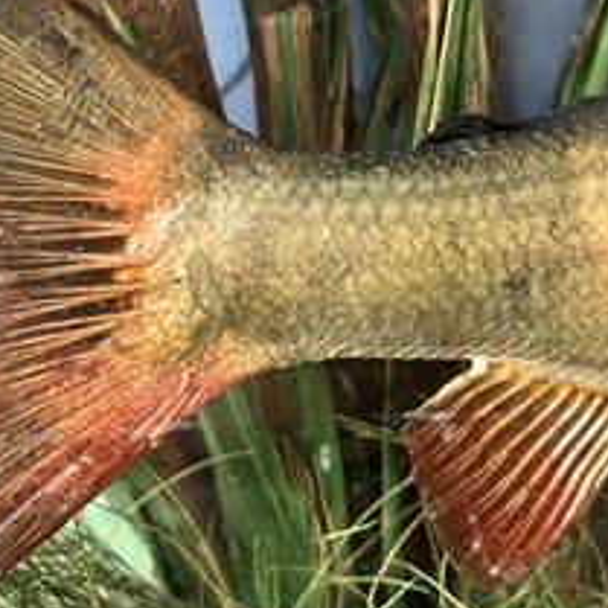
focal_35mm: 44
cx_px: 314
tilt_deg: -16.9
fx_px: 874
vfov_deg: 37.9
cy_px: 198
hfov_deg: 38.3
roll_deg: +0.5
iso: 125
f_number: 1.6
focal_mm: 5.1
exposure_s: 1/103
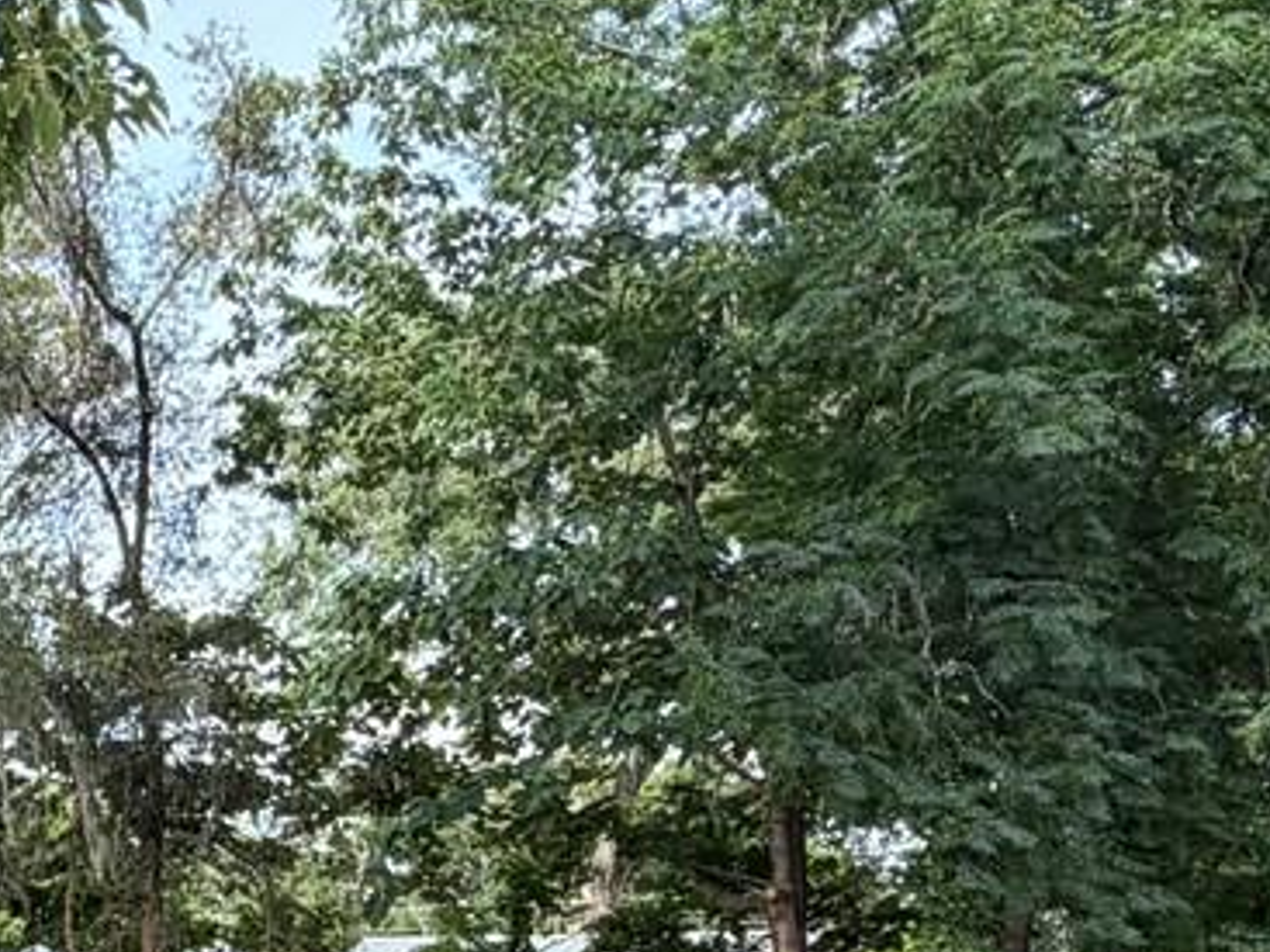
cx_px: -356
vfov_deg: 22.5
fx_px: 2237
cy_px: 1087
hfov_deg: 27.0
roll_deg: -1.7
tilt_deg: -0.2
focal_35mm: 61
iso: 50
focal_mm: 2.22
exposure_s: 1/178
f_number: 2.2
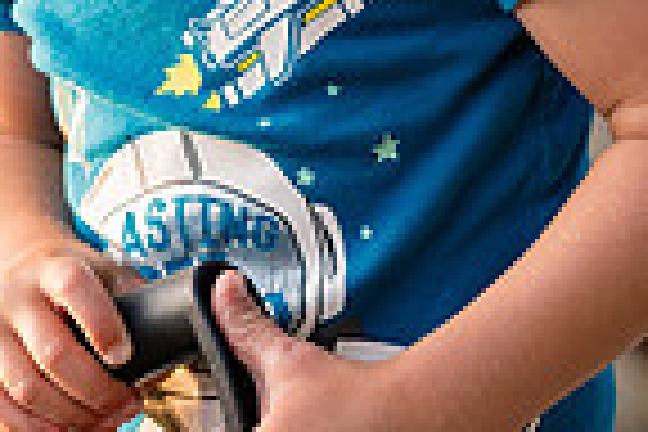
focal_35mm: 343
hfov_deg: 6.0
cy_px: -353
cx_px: 158
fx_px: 6174
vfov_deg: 4.0
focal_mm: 85
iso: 1000
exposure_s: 1/800
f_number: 3.5
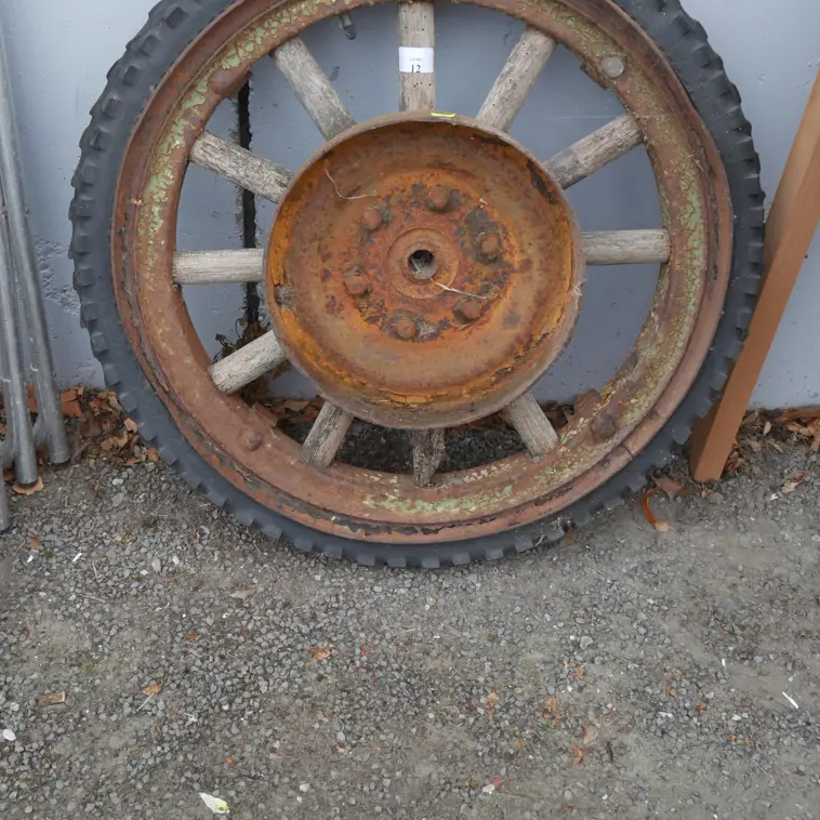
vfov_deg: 39.0
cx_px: 414
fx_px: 1152
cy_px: 318
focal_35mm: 43
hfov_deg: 39.2
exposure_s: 1/60
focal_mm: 18
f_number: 5
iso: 640
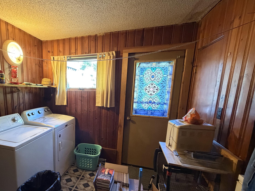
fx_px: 140
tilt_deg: -9.1
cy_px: 111
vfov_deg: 68.2
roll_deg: +0.3
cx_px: 82
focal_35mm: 19
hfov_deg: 81.4
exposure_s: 1/60
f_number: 2.2
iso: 800
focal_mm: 2.22
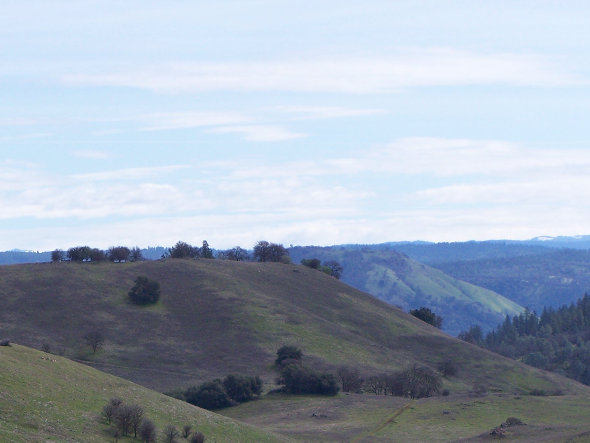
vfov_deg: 8.2
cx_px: 138
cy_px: 374
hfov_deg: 10.9
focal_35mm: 181
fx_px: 3087
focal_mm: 17.5
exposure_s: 1/800
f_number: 4.5
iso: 80
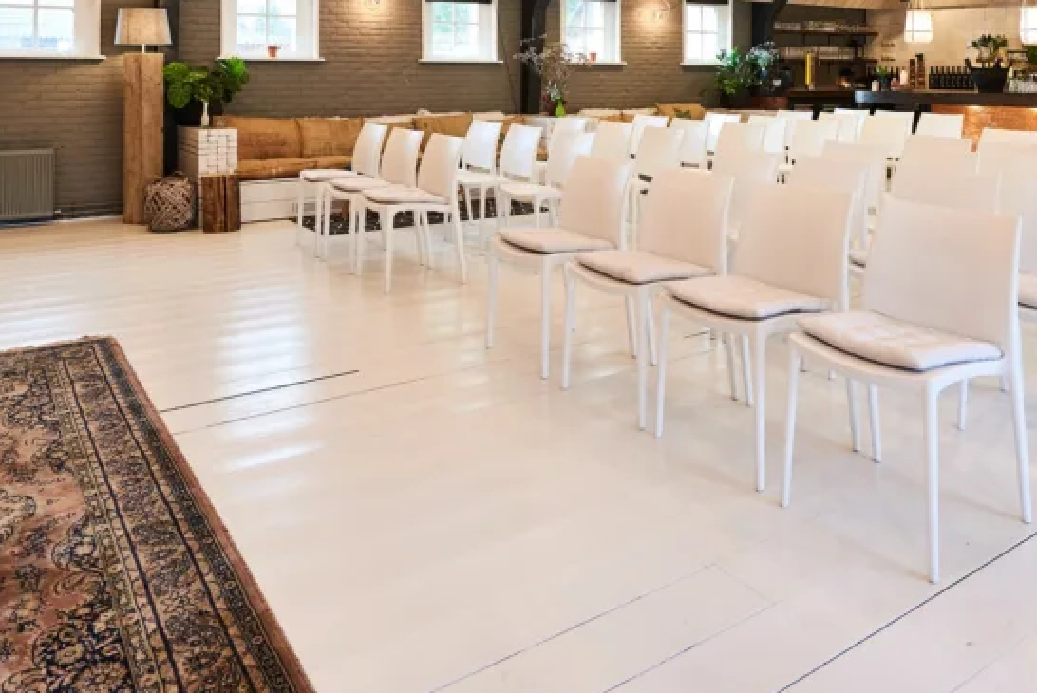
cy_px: 63
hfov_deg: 61.9
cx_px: 524
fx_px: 865
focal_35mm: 30
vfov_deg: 40.2
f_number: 5.6
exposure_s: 1/6
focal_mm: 16
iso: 250
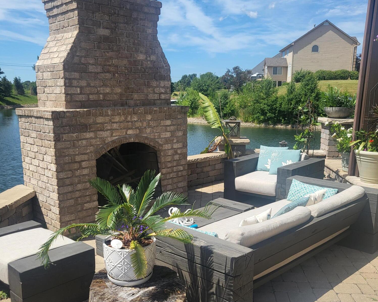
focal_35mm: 34
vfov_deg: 43.3
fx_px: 380
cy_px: 165
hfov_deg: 52.9
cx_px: 189
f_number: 1.8
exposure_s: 1/2701
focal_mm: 4.25
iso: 50
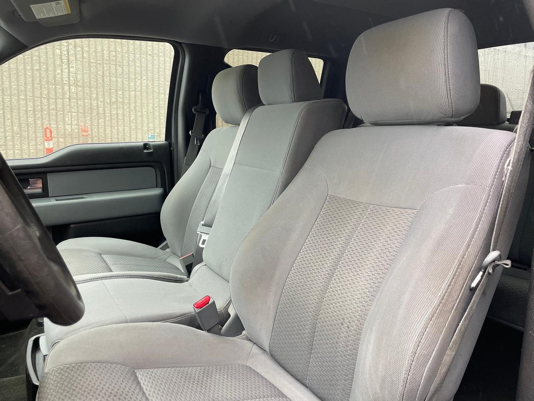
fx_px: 401
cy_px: 200
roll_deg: -1.9
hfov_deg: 67.3
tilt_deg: -10.5
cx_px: 267
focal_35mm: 26
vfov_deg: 53.1
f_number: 1.6
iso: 125
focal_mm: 4.2
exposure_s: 1/121
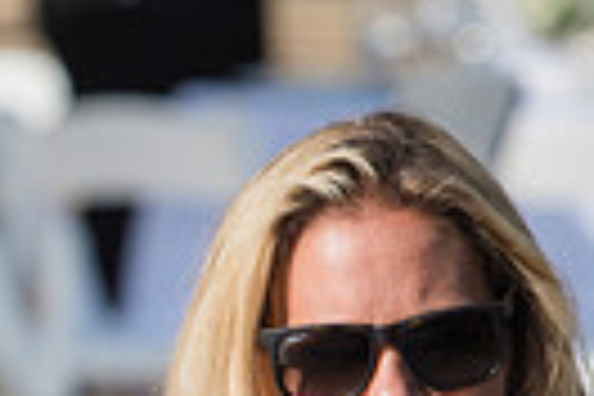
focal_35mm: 1186
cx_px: -428
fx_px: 19567
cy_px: 646
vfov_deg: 1.2
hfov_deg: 1.7
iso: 200
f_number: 4
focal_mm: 180
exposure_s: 1/2500
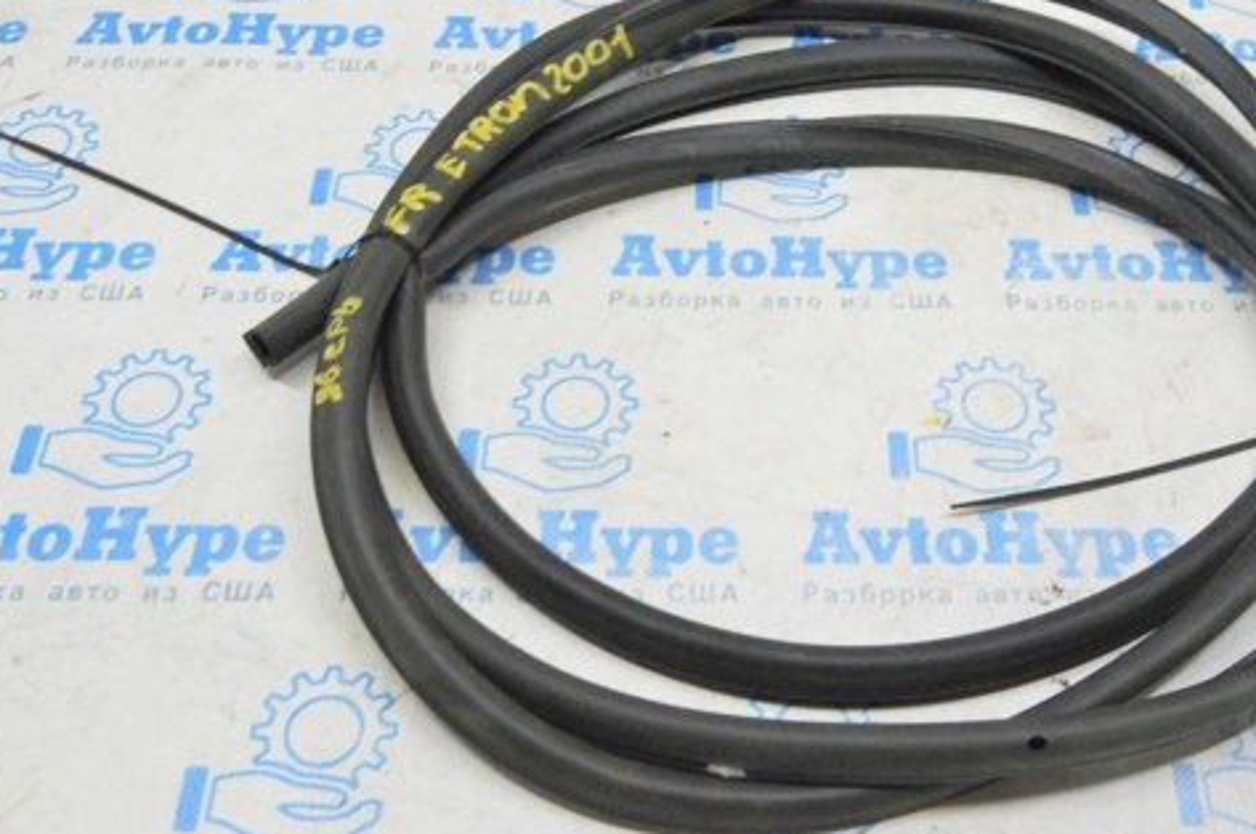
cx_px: 789
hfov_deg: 41.9
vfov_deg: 28.6
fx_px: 1626
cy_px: 312
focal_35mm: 47
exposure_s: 1/15
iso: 6400
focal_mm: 23
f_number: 20
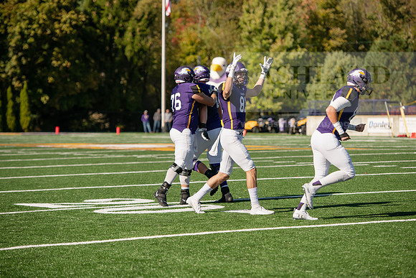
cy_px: 139
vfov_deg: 10.6
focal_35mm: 130
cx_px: 208
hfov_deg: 15.8
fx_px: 1503
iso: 125
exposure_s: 1/2000
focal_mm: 130
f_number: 3.5
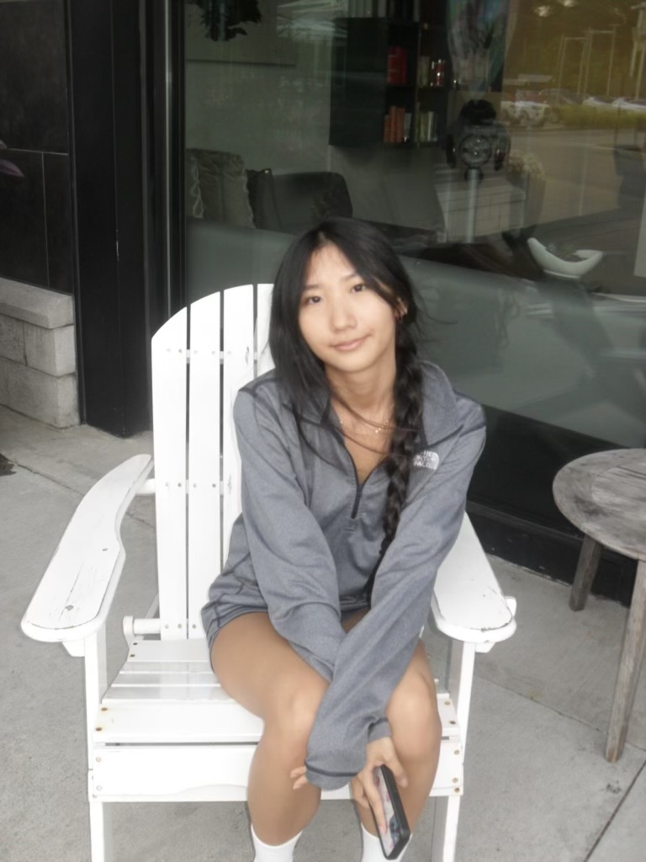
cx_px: 323
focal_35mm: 35
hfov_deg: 40.7
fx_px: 871
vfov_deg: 52.6
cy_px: 431
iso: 100
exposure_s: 1/90
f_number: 2.8
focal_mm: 6.2
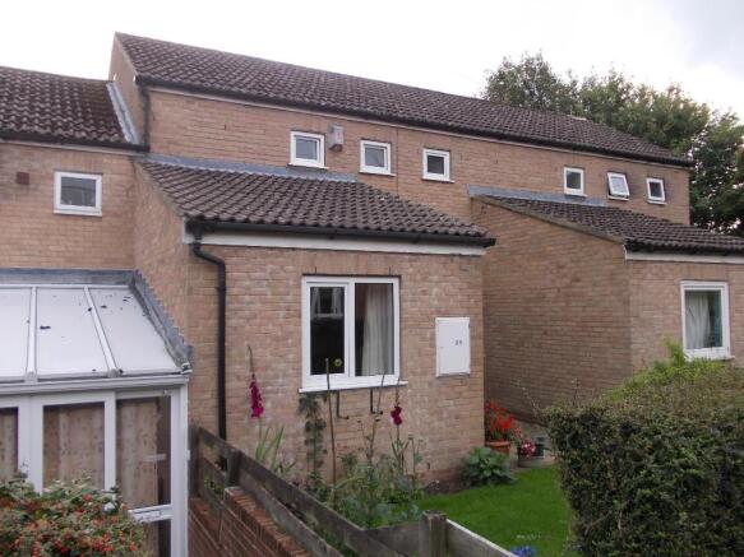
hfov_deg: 63.5
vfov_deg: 49.7
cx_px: 372
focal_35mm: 28
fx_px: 602
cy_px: 278
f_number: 2.7
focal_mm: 4
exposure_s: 1/400
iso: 80
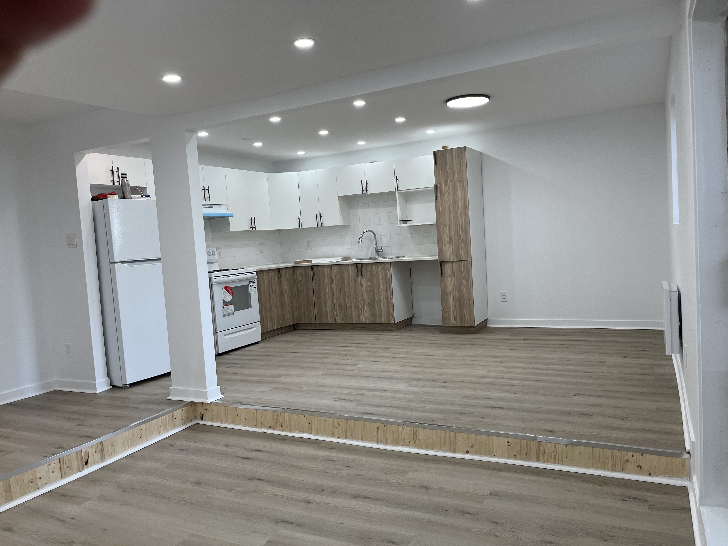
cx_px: 364
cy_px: 273
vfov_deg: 53.1
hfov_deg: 67.3
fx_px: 547
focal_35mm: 26
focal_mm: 5.1
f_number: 1.6
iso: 64
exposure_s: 1/153
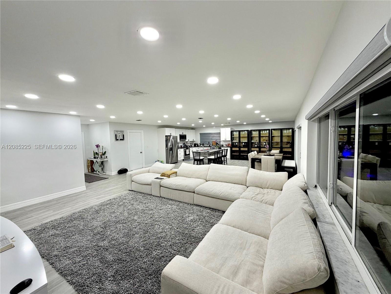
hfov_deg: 102.1
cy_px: 147
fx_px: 158
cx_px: 196
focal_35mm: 14
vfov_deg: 85.7
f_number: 2.2
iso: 100
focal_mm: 2.22
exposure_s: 1/120
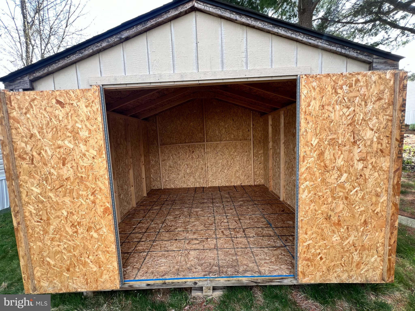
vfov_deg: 89.9
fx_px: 156
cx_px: 208
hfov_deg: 106.2
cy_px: 156
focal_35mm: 13
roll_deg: +1.2
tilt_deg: -6.8
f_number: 1.8
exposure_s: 1/99
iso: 40
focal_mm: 1.57
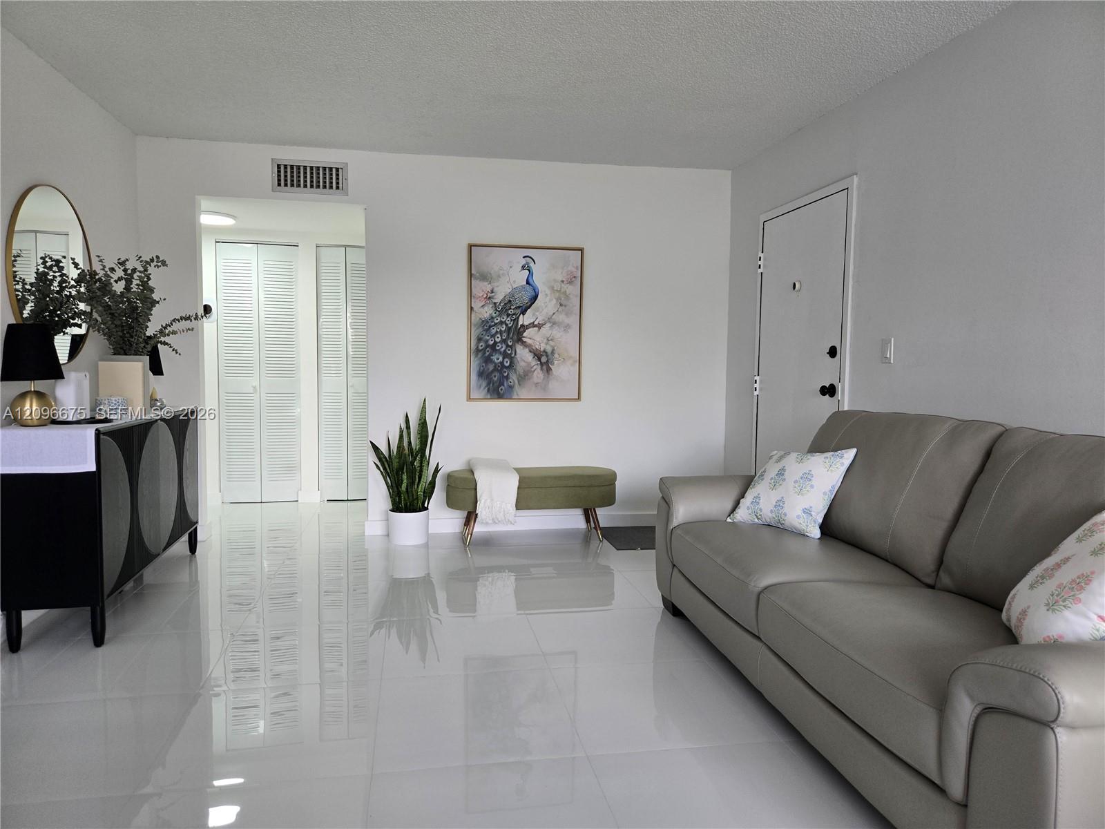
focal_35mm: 23
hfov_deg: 73.9
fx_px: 734
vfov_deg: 58.9
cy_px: 414
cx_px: 552
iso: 160
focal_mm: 5.4
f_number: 1.8
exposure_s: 1/180
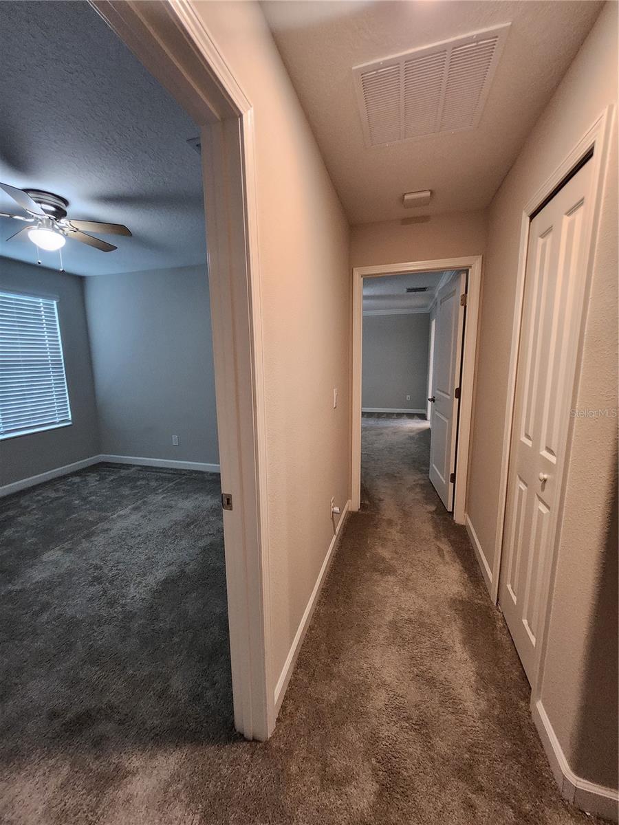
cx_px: 310
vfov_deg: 106.2
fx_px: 310
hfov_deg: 89.9
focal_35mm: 13
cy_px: 412
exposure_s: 1/60
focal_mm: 1.74
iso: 400
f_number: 2.2
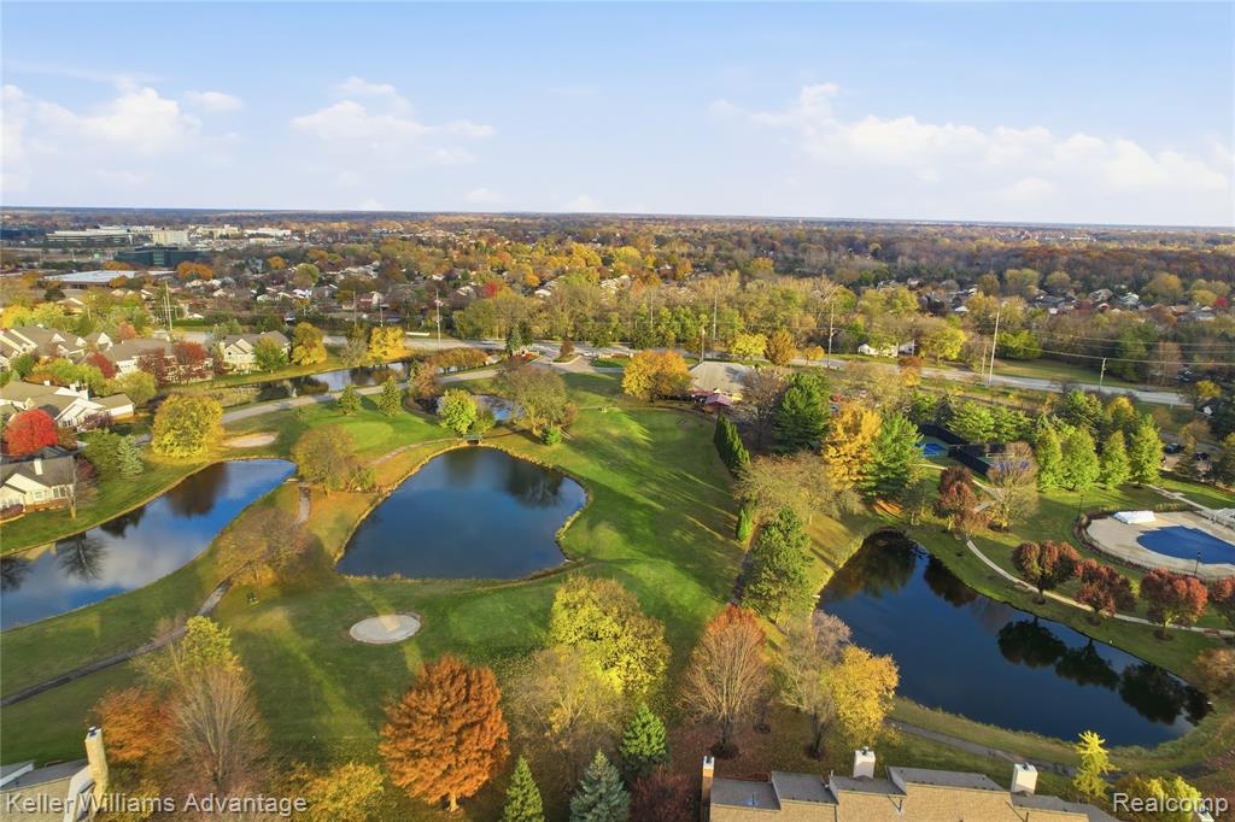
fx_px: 754
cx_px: 618
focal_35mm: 22
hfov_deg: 78.6
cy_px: 411
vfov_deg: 57.2
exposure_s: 1/160
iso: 130
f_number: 2.8
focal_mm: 8.4
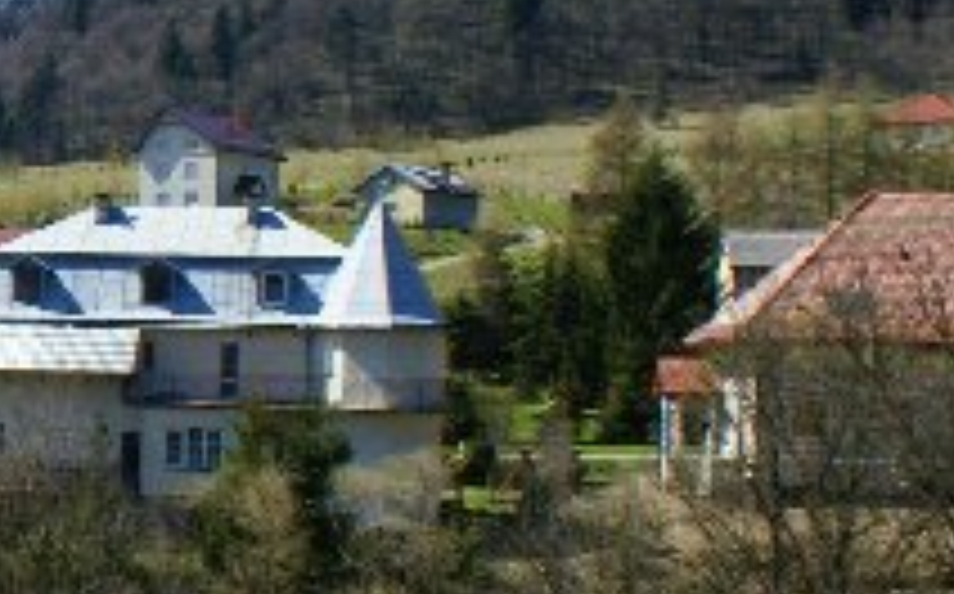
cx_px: -612
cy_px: 146
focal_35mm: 104
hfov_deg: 17.3
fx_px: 2701
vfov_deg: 12.5
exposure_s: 1/320
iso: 100
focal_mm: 18
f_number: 10
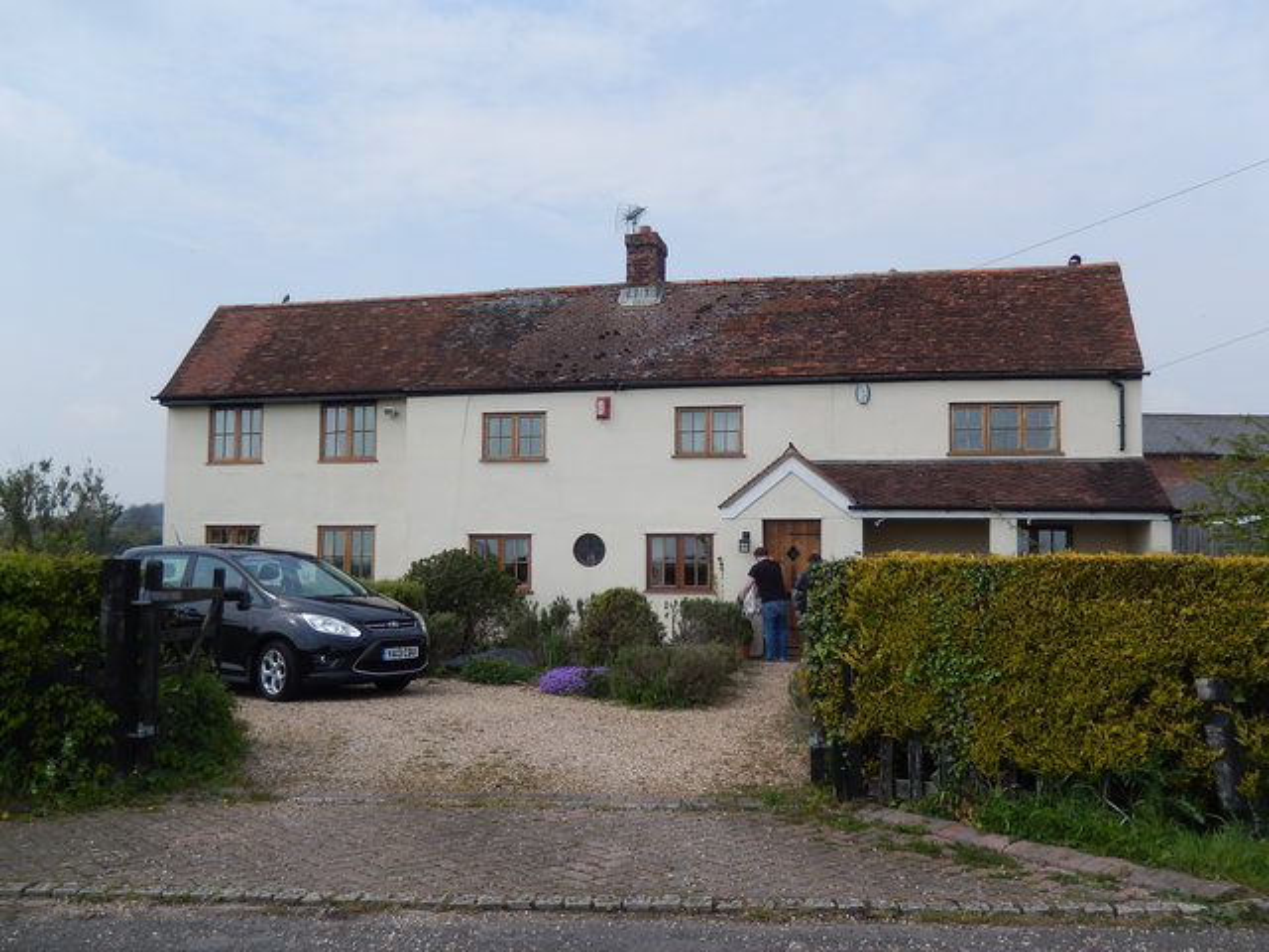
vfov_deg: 44.2
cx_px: 634
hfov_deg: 56.8
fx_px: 1173
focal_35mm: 32
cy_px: 476
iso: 125
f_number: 3.8
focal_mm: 5.7
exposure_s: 1/1500
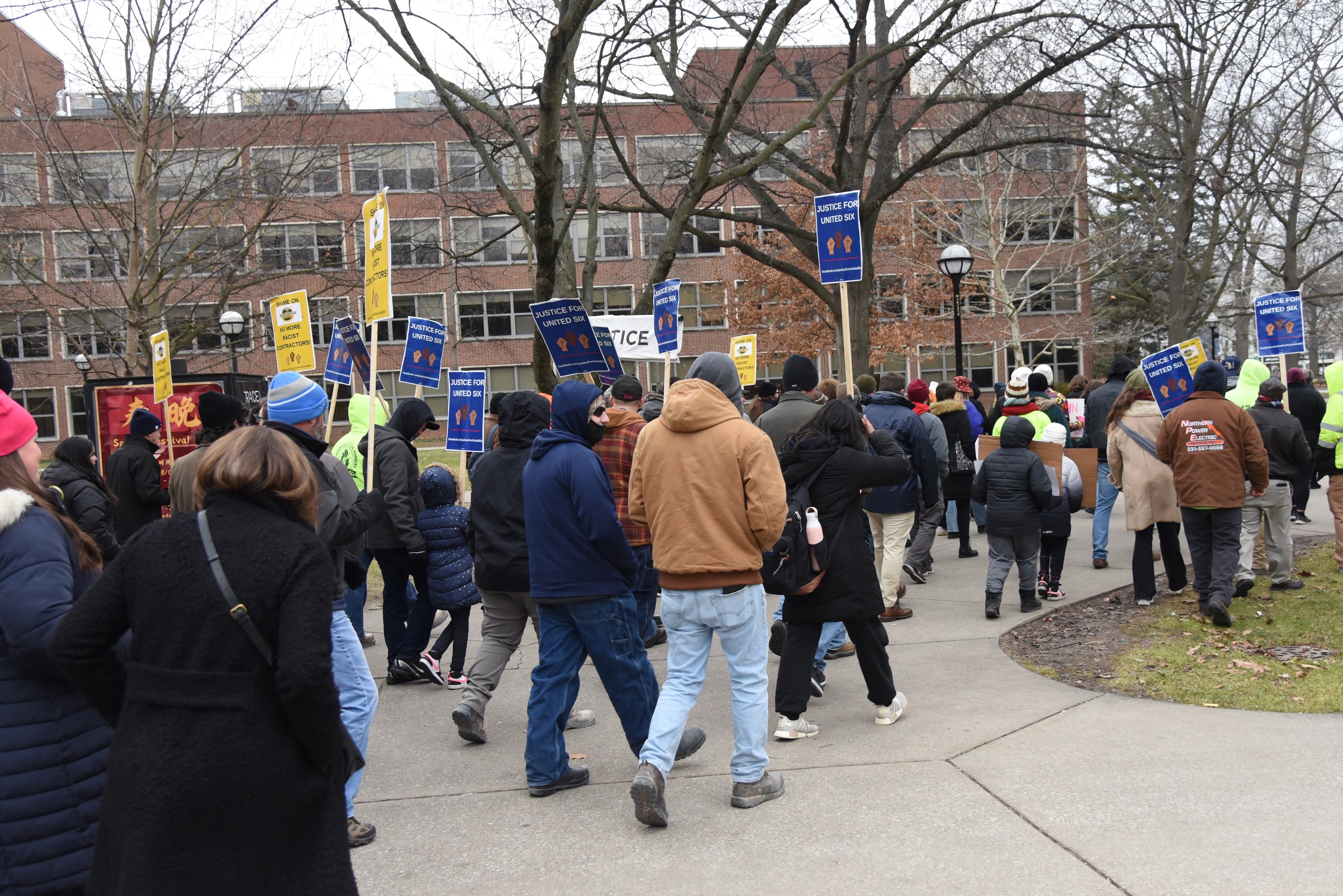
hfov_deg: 53.1
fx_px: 1343
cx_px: 674
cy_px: 479
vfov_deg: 36.9
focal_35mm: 36
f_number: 4
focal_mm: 31
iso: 1600
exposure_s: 1/1000
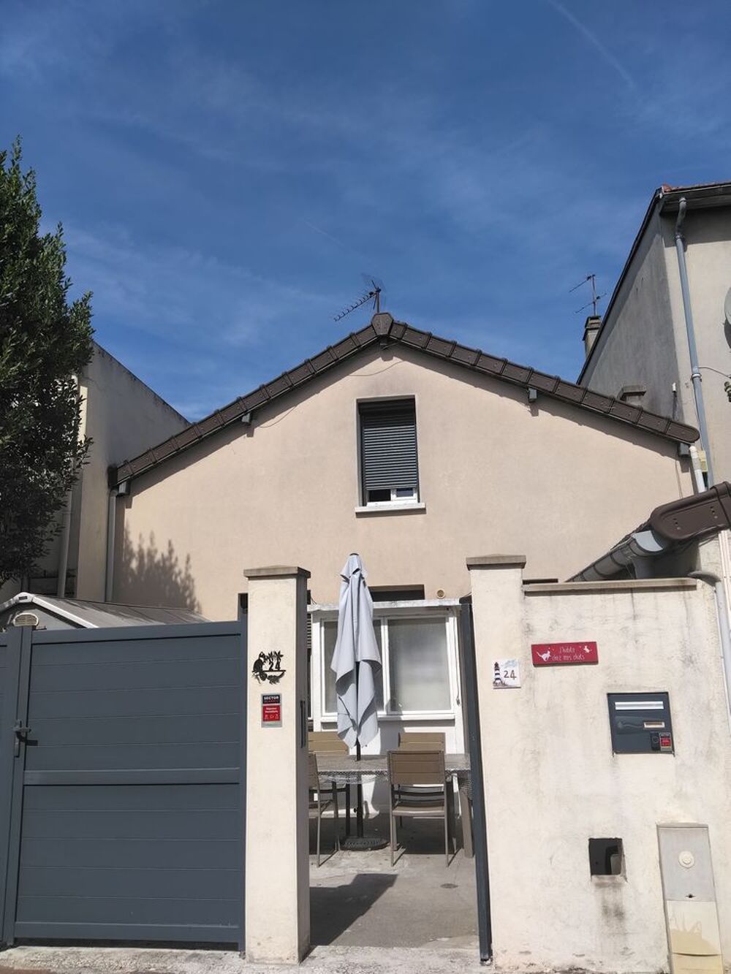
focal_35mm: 27
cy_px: 487
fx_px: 760
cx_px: 366
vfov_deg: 65.3
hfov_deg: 51.4
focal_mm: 4.05
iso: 100
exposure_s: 1/860
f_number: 1.8
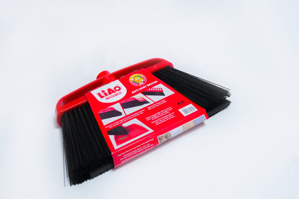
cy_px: 100
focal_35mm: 60
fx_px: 498
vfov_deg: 22.6
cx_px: 150
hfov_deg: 33.4
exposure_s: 1/125
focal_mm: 40
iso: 3200
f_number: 11
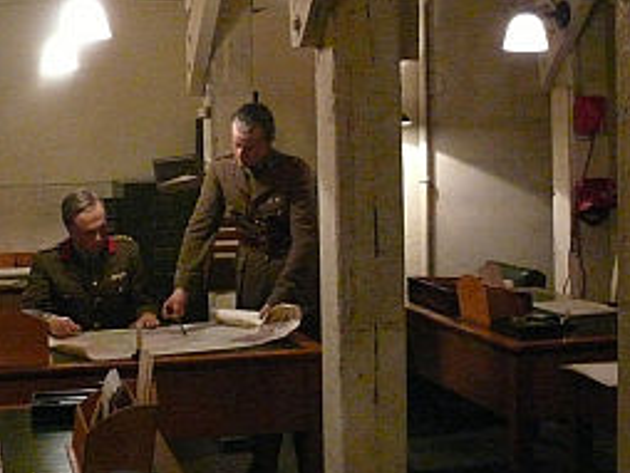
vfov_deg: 23.7
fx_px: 1129
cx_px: 238
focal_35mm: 62
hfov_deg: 31.0
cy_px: 198
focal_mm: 7.4
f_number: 2.8
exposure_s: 1/13
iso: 800
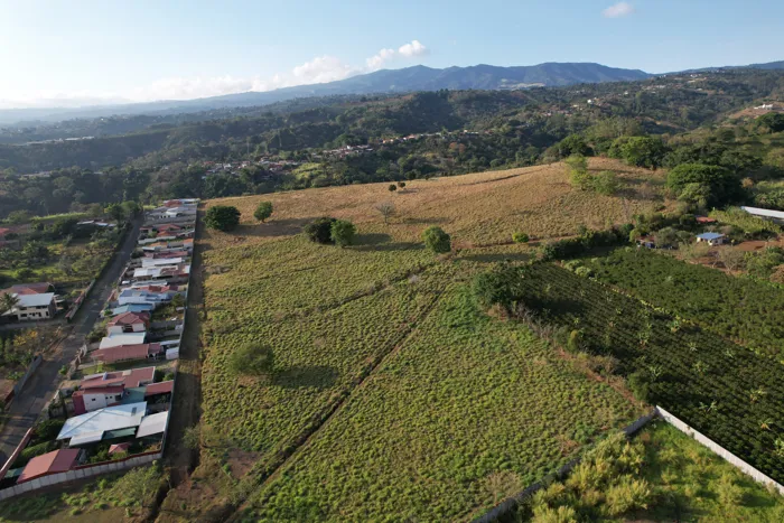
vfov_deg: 57.2
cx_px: 392
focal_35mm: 22
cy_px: 262
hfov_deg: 78.6
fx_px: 479
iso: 120
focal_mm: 8.38
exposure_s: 1/1250
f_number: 2.8
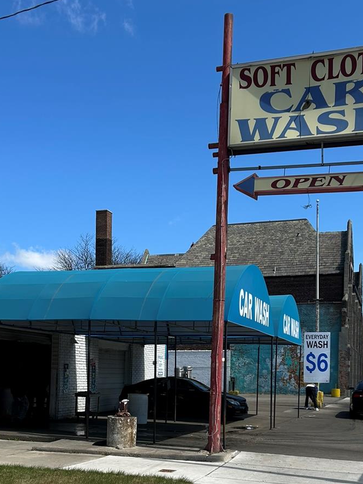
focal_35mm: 45
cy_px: 371
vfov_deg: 40.7
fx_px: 629
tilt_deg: +1.5
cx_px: 185
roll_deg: -0.6
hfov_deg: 32.2
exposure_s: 1/4274
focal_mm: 5.7
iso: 50
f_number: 1.5
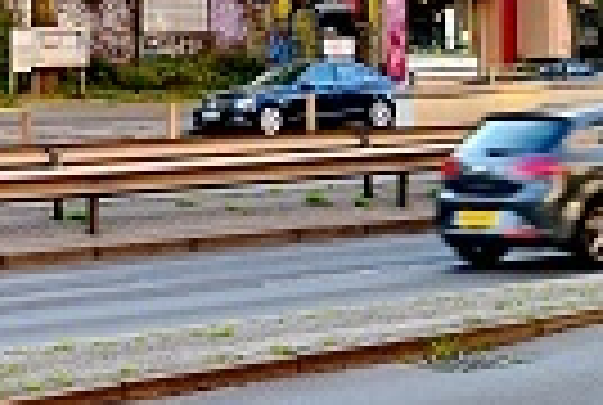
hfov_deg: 15.3
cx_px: 855
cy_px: 50
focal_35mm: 125
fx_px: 2098
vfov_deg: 11.0
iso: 400
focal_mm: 28
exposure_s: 1/160
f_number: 7.1
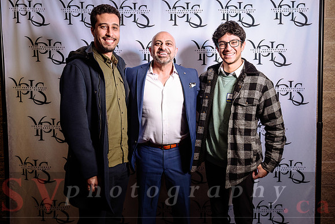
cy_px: 107
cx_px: 175
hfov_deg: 58.1
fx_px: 302
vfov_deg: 40.7
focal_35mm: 32
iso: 500
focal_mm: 31
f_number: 2.8
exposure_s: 1/160
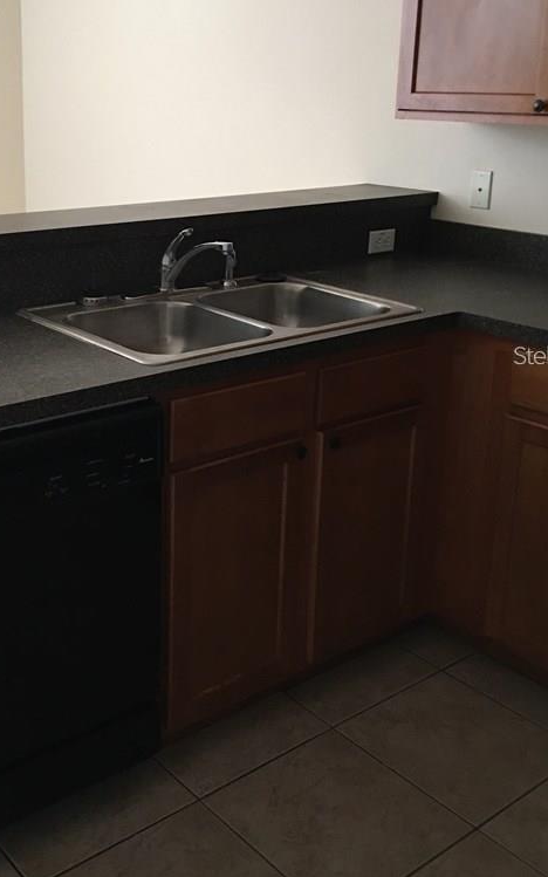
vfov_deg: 47.0
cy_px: 355
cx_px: 174
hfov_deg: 30.3
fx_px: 1004
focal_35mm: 42
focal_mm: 4.15
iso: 100
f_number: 2.2
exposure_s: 1/15
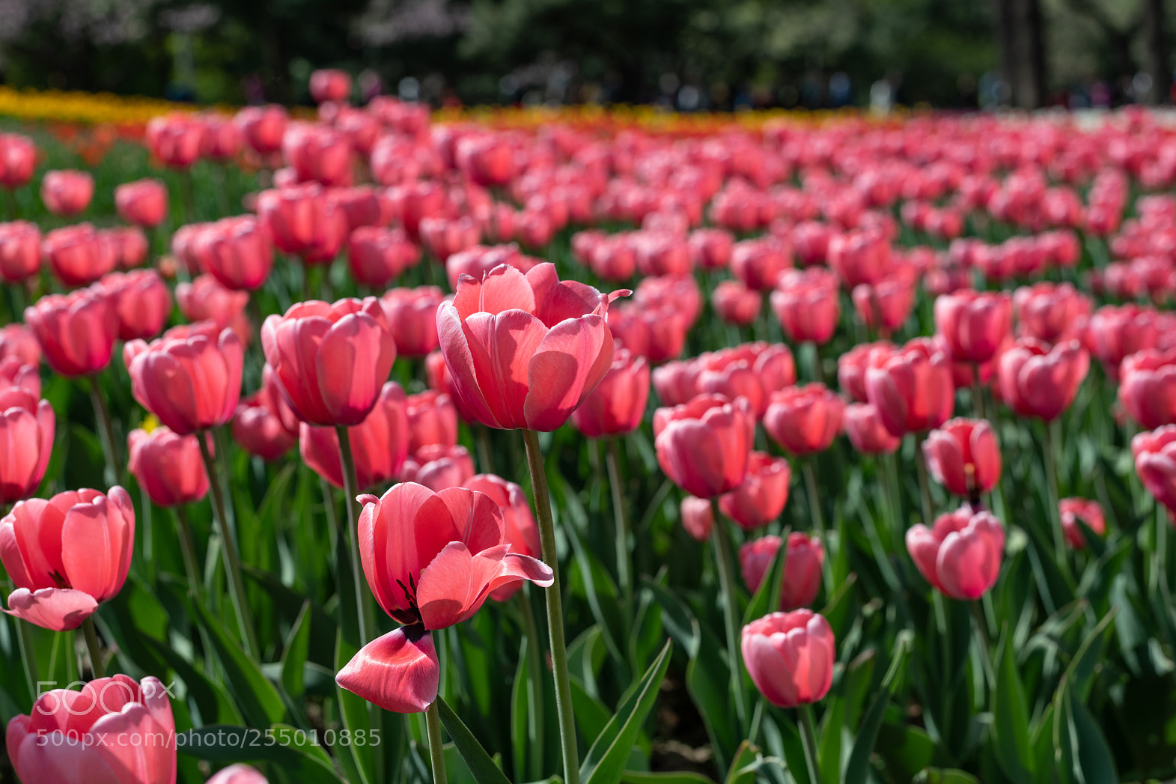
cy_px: 398
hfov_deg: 35.6
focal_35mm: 56
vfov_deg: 24.2
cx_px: 588
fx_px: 1829
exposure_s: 1/320
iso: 64
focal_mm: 55
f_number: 8
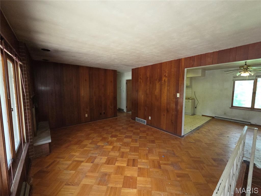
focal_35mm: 13
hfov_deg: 106.2
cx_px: 130
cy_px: 98
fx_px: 98
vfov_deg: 89.9
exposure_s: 1/60
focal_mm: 2.2
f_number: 2.2
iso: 250
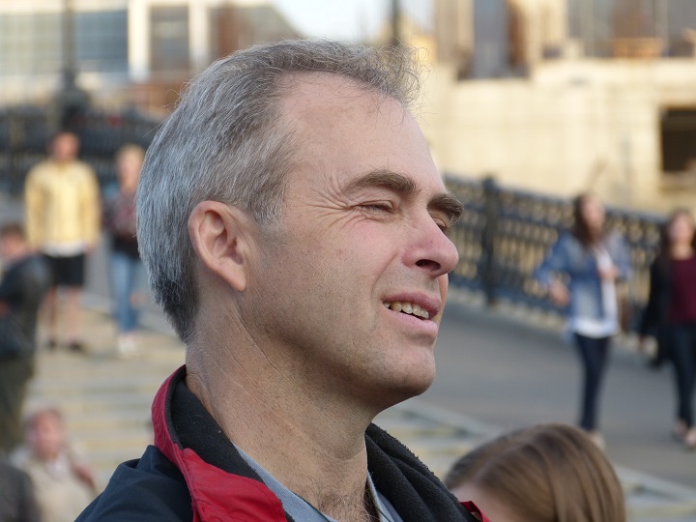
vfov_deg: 5.7
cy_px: 261
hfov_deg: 7.6
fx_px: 5208
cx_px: 348
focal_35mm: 259
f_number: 4
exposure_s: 1/125
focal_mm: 46.6
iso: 100
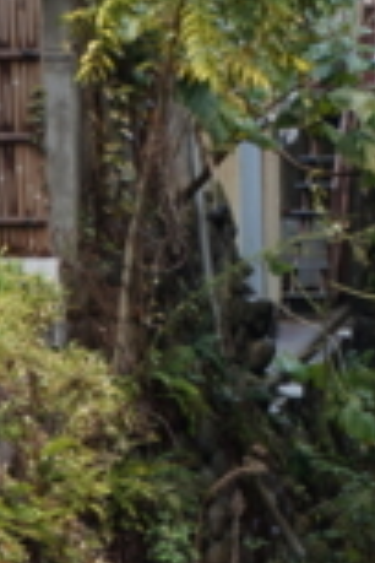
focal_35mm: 200
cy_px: 1082
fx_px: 3125
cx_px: 318
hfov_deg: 6.9
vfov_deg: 9.7
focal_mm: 34
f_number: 5
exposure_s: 1/60
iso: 125
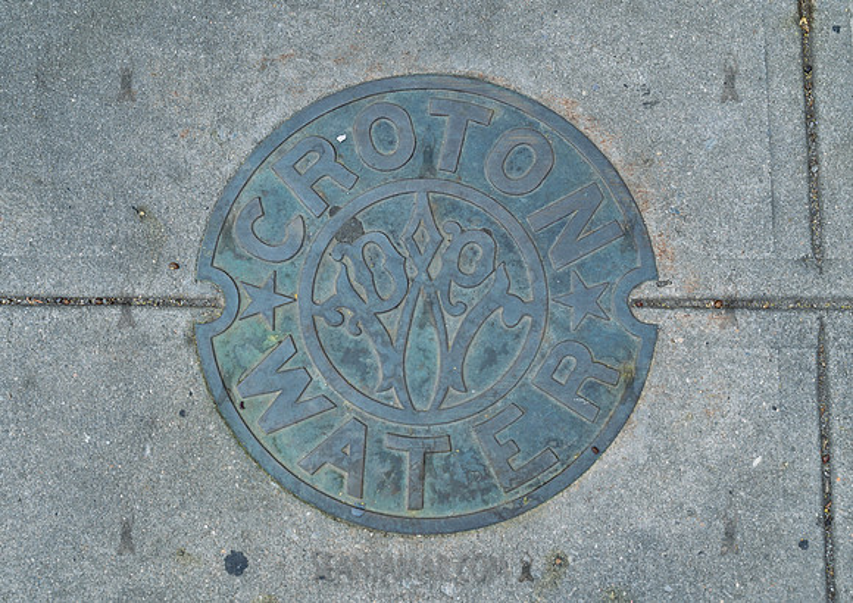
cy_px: 299
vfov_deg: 29.2
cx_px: 416
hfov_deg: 40.4
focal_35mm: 48
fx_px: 1159
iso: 100
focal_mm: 43
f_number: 4.5
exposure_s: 1/160
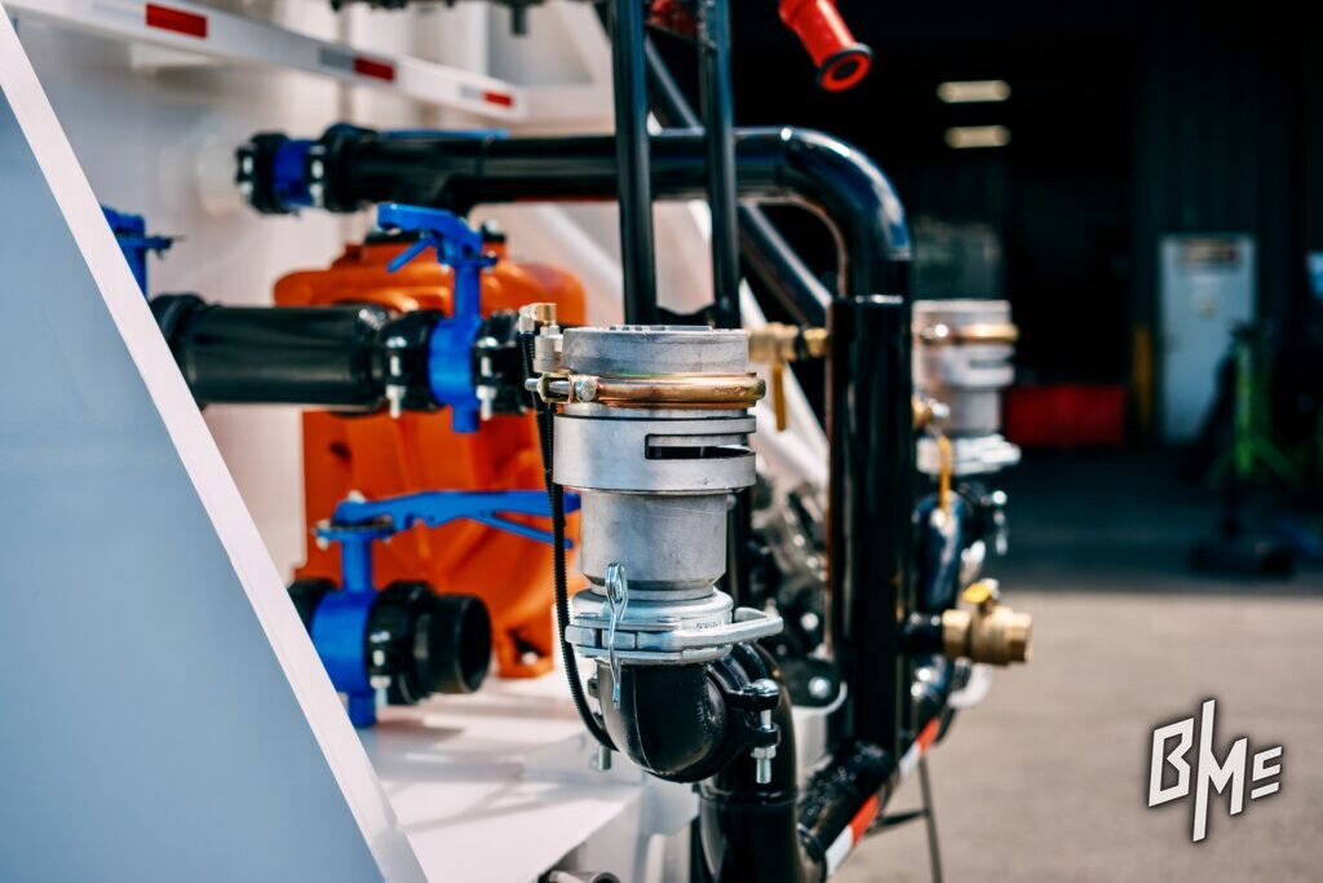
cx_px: 662
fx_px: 1838
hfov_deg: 39.6
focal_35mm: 50
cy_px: 442
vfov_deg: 27.0
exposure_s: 1/1600
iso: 100
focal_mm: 33
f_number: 2
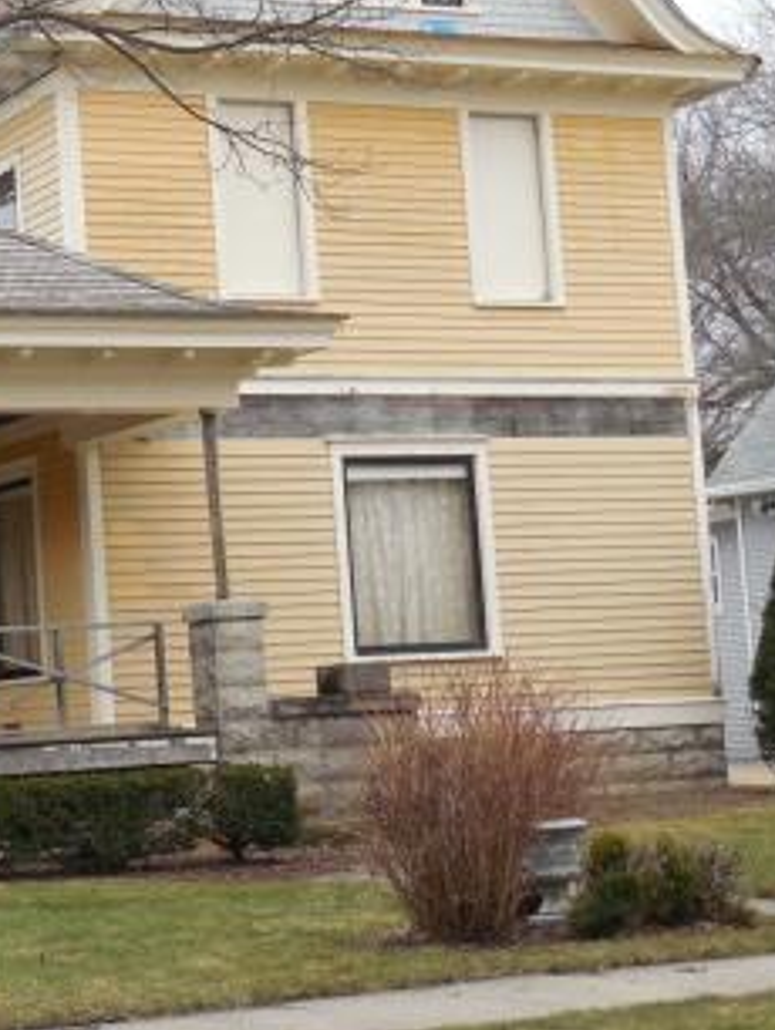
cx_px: 17
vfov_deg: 21.5
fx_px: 2713
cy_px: 367
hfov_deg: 16.0
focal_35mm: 91
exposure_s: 1/200
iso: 125
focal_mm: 8.7
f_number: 4
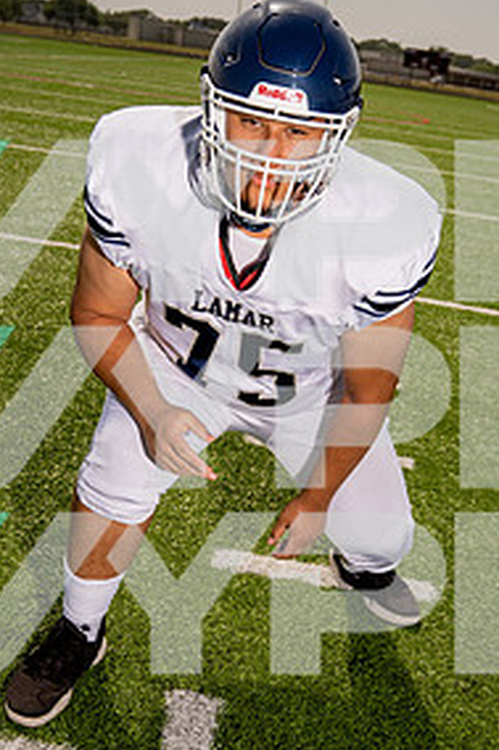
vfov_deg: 42.7
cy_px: 409
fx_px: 958
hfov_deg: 29.2
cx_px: 246
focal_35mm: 46
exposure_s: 1/1250
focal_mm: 29
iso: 100
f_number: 4.5
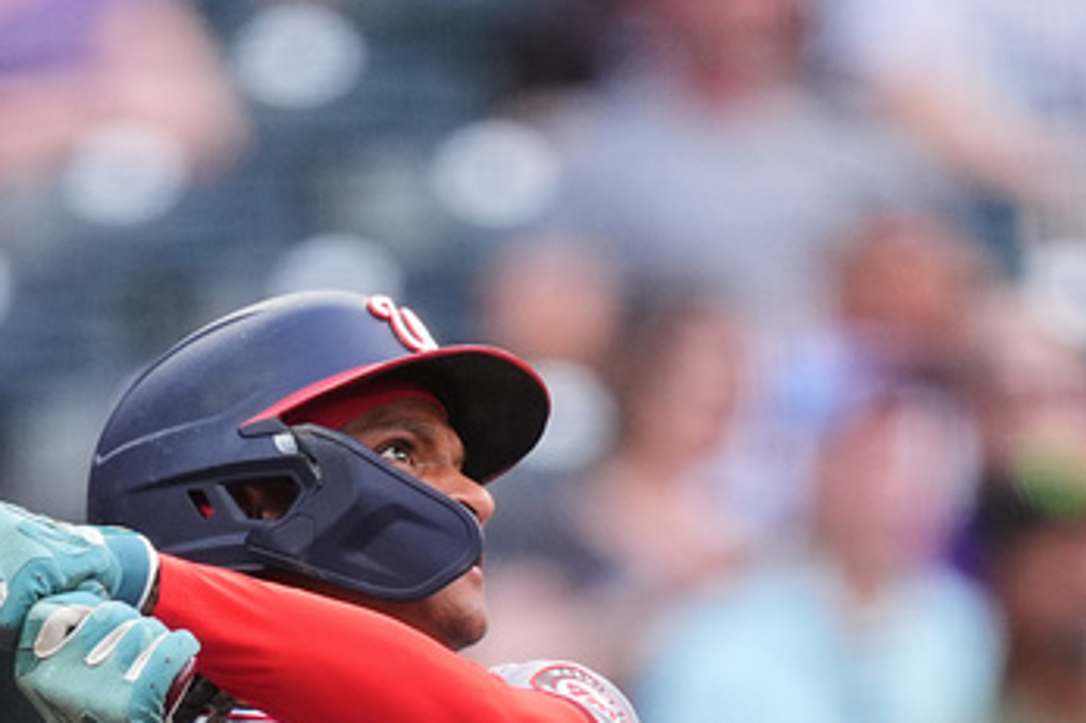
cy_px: 986
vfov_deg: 0.8
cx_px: 529
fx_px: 53337
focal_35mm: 1769
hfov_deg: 1.2
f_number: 4
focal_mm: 600
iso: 2000
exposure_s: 1/1600
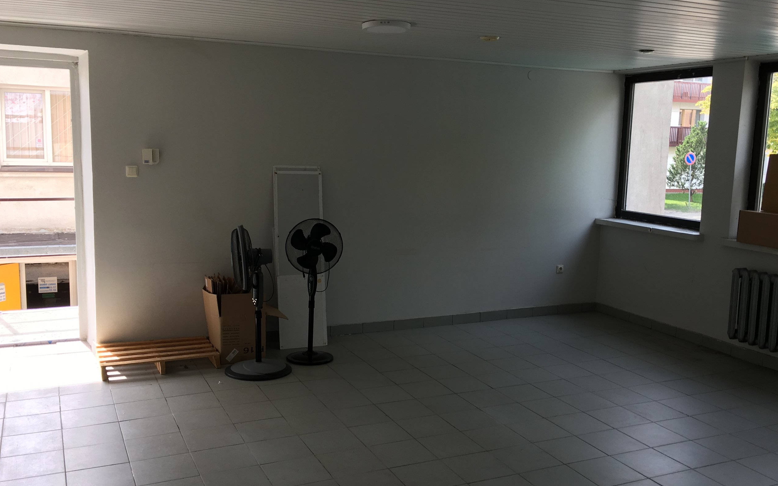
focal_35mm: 35
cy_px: 250
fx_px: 742
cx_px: 412
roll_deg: -1.7
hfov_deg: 55.3
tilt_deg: -6.9
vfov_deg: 36.3
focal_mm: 4.15
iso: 25
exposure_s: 1/129
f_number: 2.2
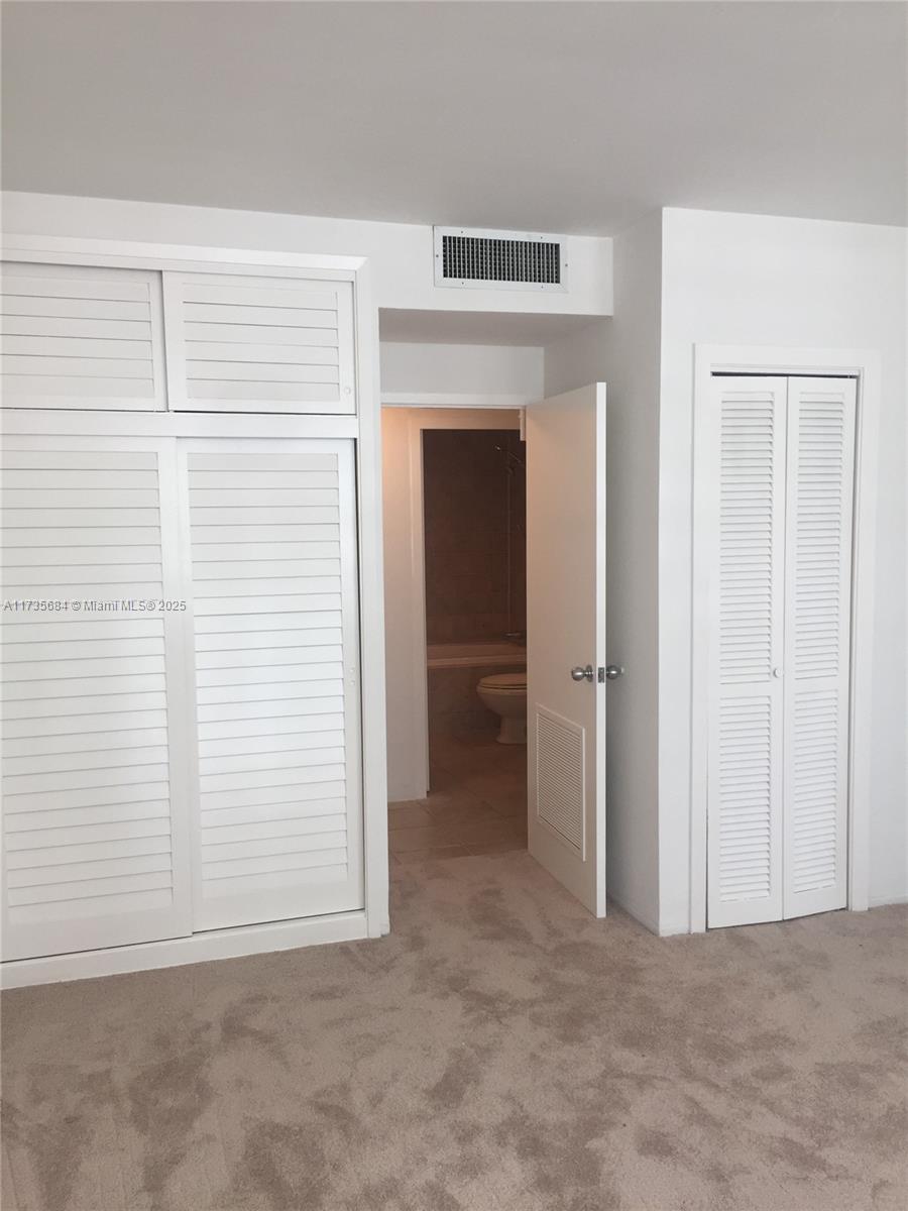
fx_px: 1014
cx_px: 454
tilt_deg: -5.1
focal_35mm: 29
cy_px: 606
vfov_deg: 61.7
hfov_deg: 48.2
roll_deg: +0.3
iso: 50
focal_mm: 4.15
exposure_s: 1/120
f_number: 2.2
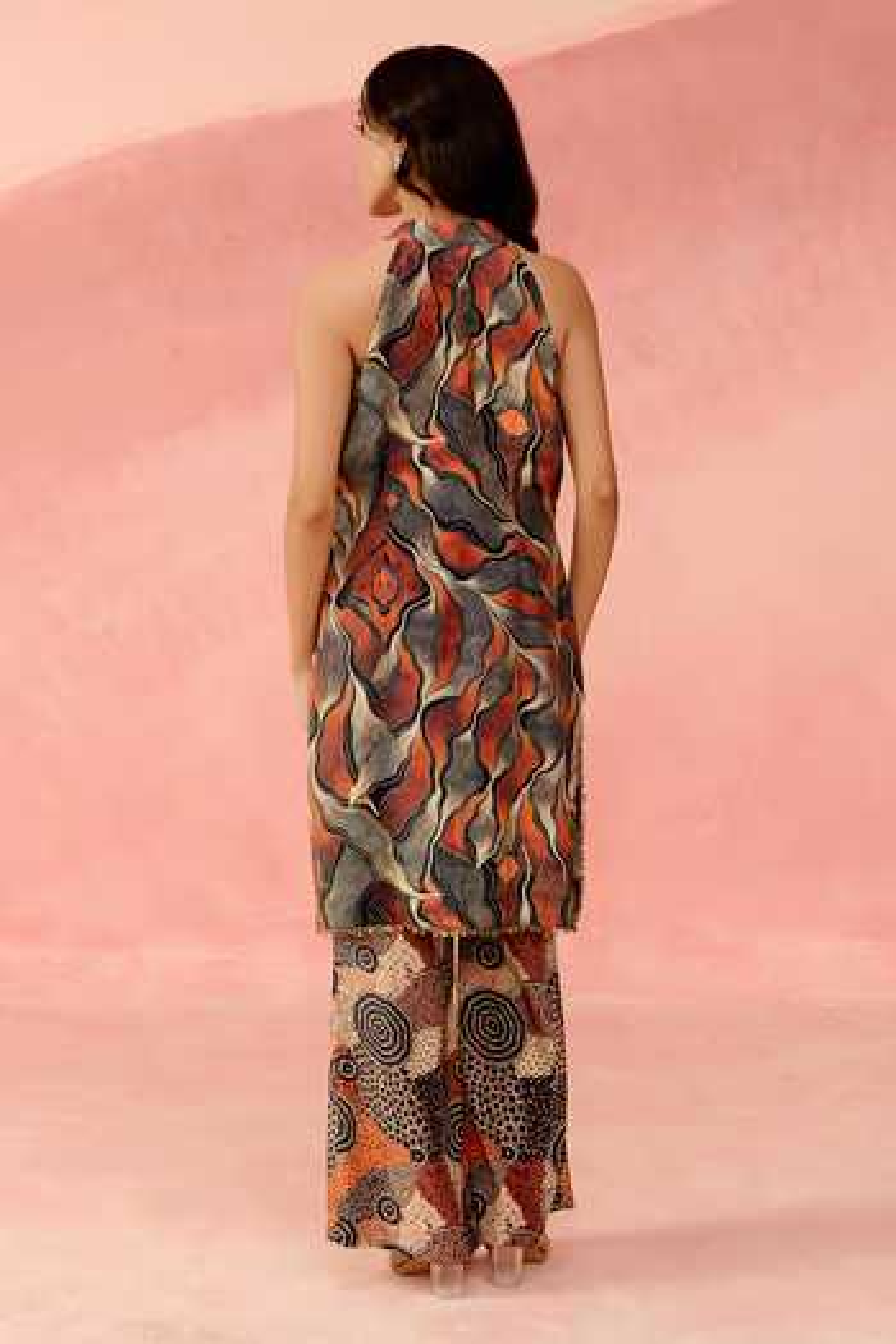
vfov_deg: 44.5
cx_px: 448
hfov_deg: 30.5
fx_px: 1643
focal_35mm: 44
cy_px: 672
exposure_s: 1/160
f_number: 3.5
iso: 250
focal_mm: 44
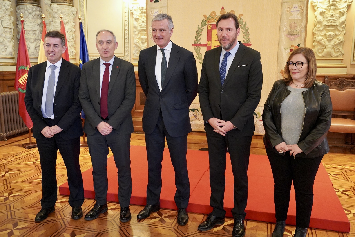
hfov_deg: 57.2
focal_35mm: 33
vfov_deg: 40.0
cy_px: 118
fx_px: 326
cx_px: 178
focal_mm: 33
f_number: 4
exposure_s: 1/160
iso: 8000
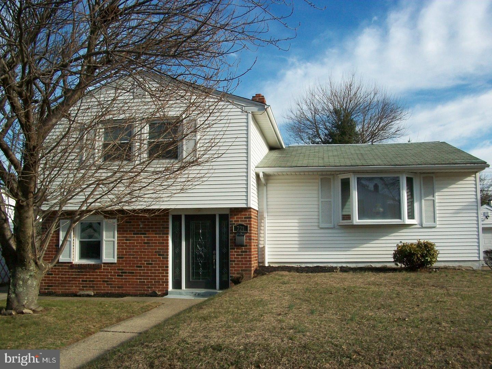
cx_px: 246
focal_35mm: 34
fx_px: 483
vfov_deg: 41.8
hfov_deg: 54.0
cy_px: 184
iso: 80
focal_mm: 5.7
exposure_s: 1/400
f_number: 5.5
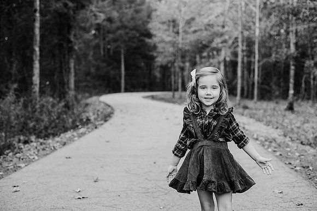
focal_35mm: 50
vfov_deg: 27.0
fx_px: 440
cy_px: 106
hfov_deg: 39.6
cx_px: 158
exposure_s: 1/640
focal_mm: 50
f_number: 3.2
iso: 320
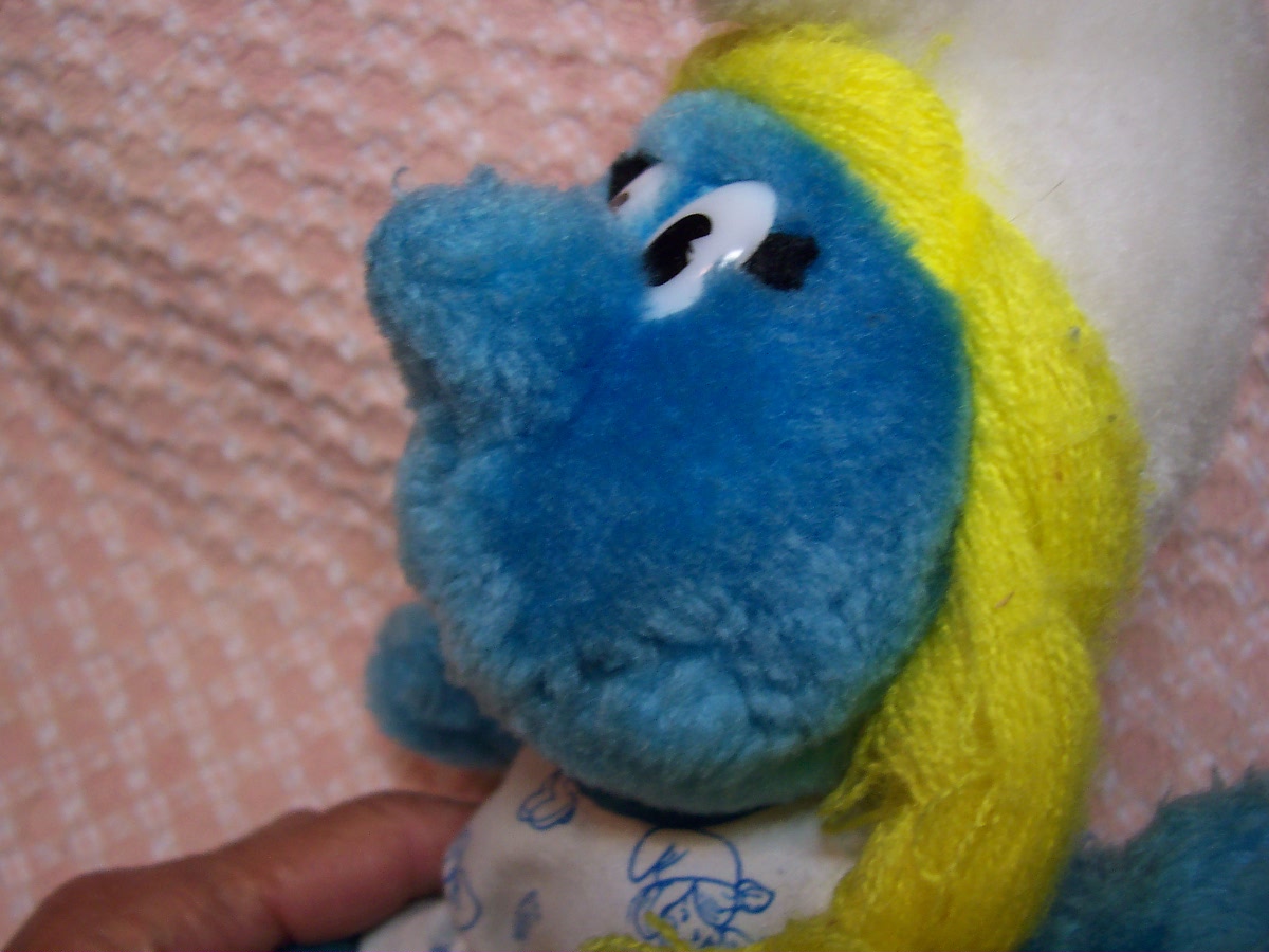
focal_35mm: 37
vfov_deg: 38.7
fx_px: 1356
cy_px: 476
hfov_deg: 50.1
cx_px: 634
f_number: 2.8
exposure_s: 1/45
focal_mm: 5.6
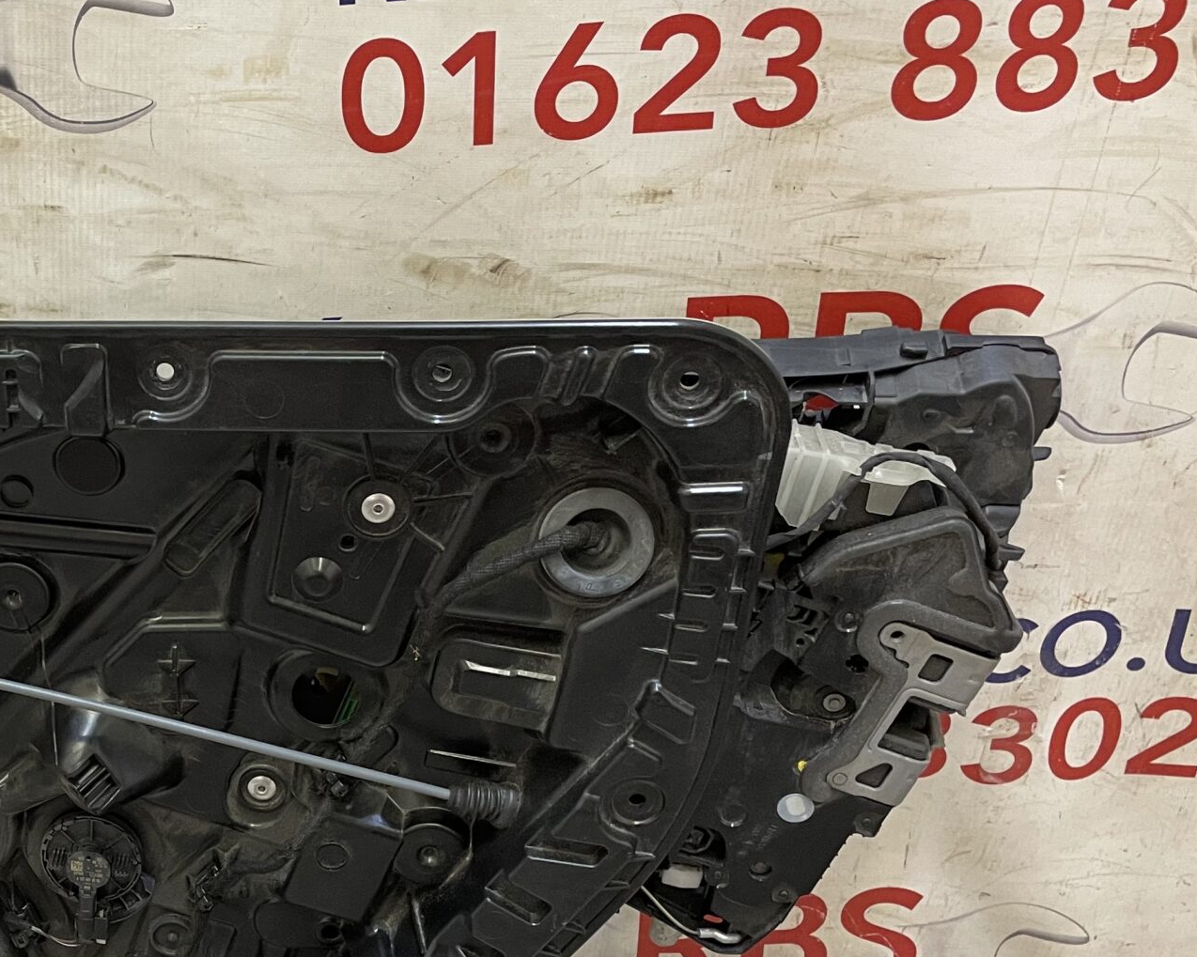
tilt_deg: -34.6
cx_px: 102
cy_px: 633
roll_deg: +1.4
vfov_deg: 29.5
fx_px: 1807
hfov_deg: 34.5
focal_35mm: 51
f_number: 1.6
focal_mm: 4.2
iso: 125
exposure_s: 1/50
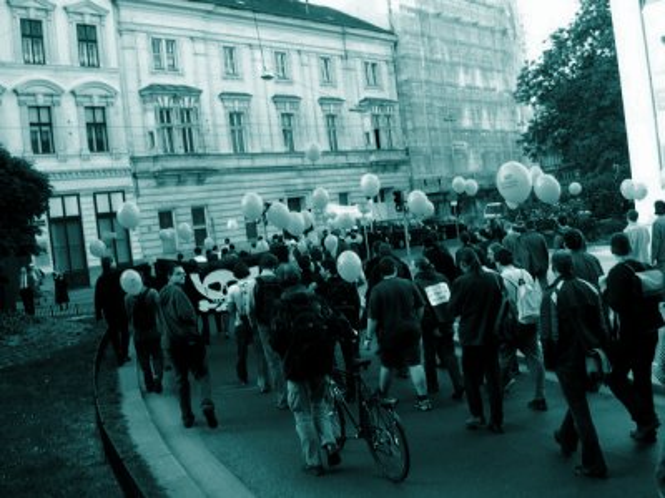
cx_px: 332
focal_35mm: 37
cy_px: 249
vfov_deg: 38.7
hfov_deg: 50.1
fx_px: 711
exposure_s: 1/107
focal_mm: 5.6
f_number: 2.7
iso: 100
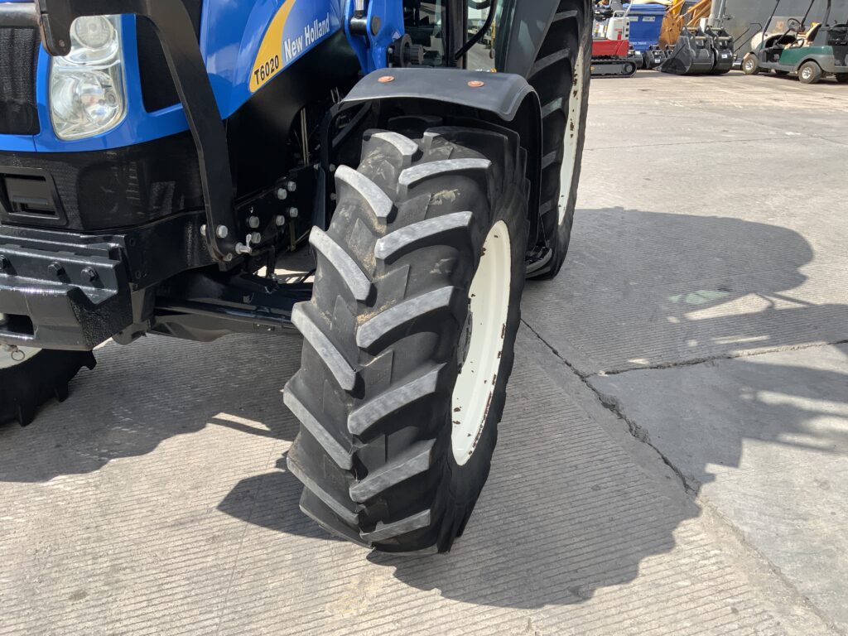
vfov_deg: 48.2
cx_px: 424
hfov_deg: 61.7
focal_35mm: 29
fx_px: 710
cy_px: 318
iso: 16
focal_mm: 3
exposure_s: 1/912
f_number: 1.8
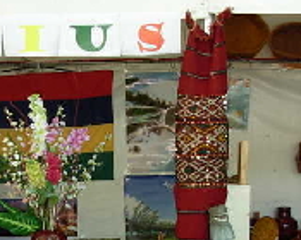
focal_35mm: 102
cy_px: 214
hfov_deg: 18.5
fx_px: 909
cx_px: 33
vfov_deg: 14.9
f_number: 2.9
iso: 79
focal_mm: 6.3
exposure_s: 1/45.2
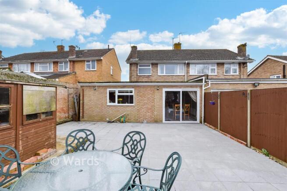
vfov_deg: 77.4
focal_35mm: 15
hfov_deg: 100.4
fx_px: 120
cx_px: 144
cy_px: 96
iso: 320
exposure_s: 1/160
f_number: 8
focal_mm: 10
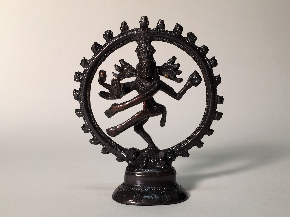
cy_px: 108
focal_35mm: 29
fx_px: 243
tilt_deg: -3.9
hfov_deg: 61.7
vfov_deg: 48.2
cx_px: 145
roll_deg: -1.0
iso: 32
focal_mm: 4.15
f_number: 2.2
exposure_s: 1/100
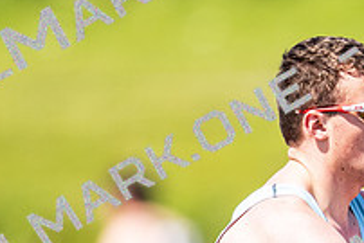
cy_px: 308
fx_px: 26115
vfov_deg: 0.5
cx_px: 499
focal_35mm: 2581
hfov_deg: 0.8
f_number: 4
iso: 360
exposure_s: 1/2500
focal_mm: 600
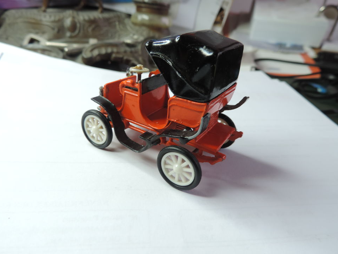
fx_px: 244
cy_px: 127
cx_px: 167
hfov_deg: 69.4
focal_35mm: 25
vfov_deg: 54.9
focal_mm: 4.3
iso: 110
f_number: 3
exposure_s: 1/30
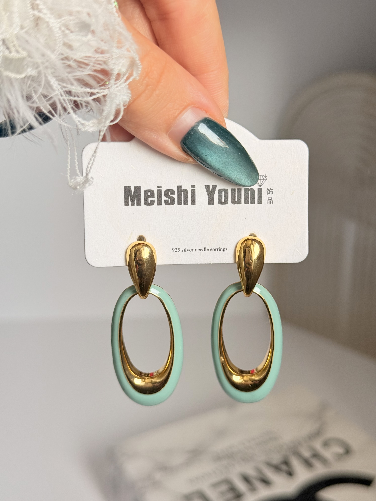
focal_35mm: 48
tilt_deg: -23.2
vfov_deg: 39.7
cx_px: 188
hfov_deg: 30.3
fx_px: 695
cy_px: 250
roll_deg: +1.3
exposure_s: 1/201
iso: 50
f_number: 1.78
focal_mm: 6.76
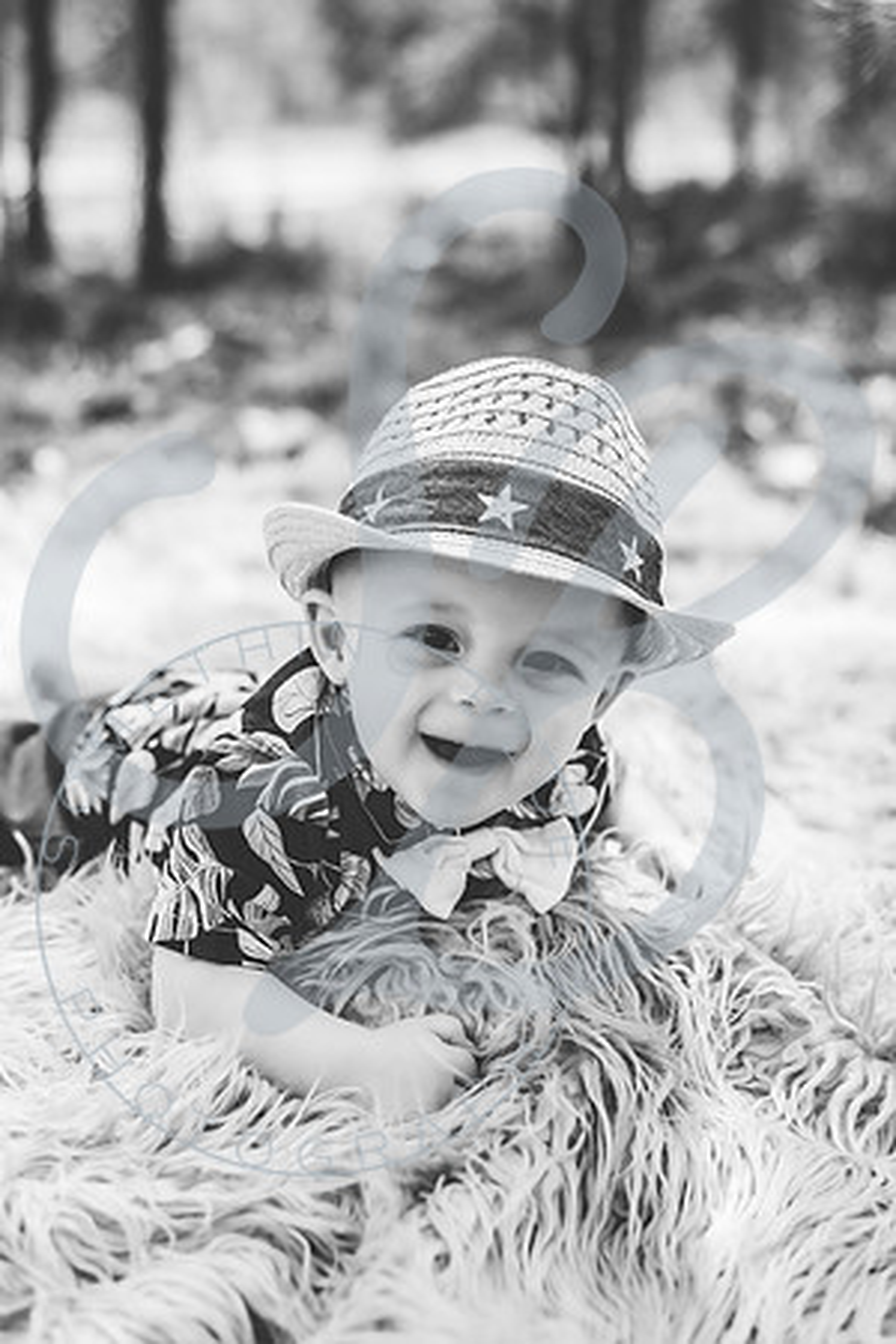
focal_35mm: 50
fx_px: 1867
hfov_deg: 27.0
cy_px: 672
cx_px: 448
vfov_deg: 39.6
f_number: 2.8
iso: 100
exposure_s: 1/1600
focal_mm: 50
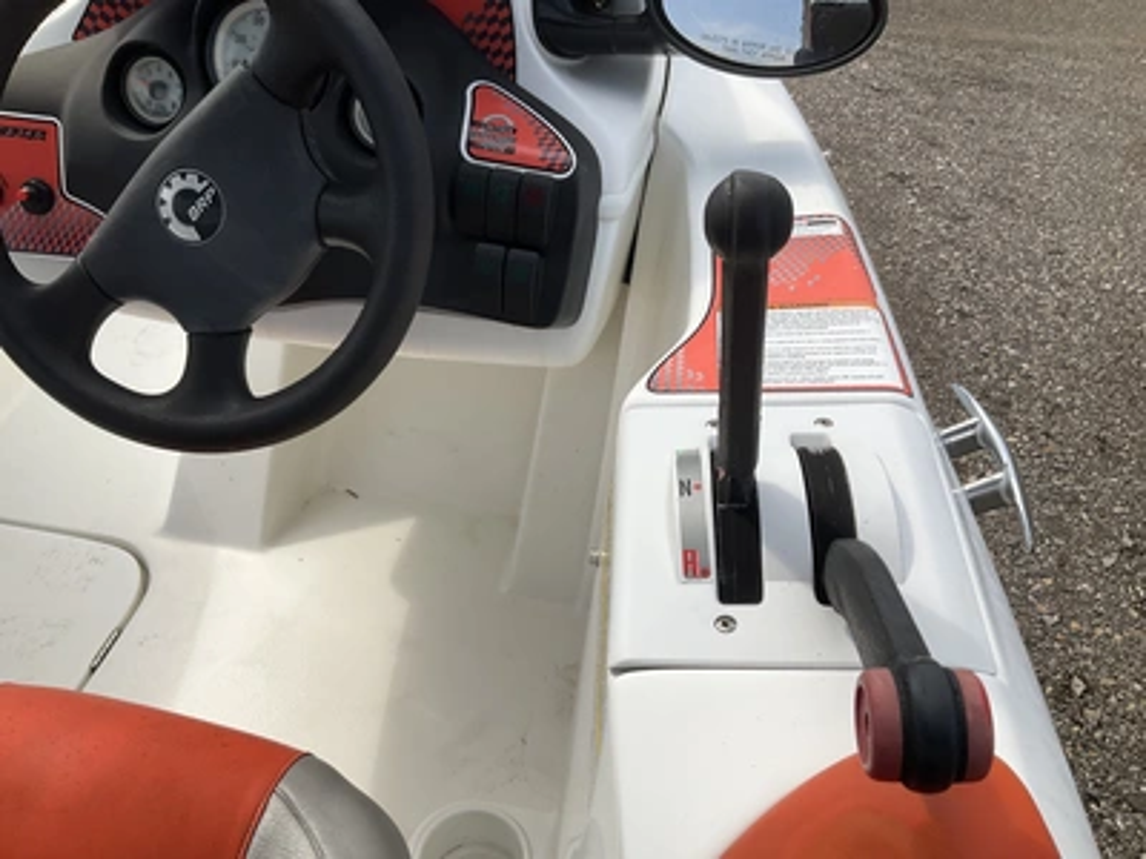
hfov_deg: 61.7
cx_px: 573
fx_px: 960
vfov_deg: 48.2
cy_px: 430
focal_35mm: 29
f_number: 1.8
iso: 25
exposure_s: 1/2141
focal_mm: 3
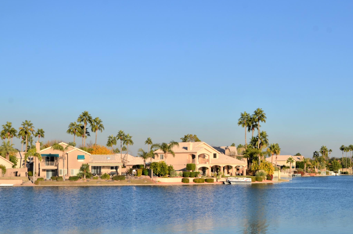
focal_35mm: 75
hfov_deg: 26.8
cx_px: 245
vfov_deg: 18.0
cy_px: 167
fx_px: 734
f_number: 10
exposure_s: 1/250
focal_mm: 34
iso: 100
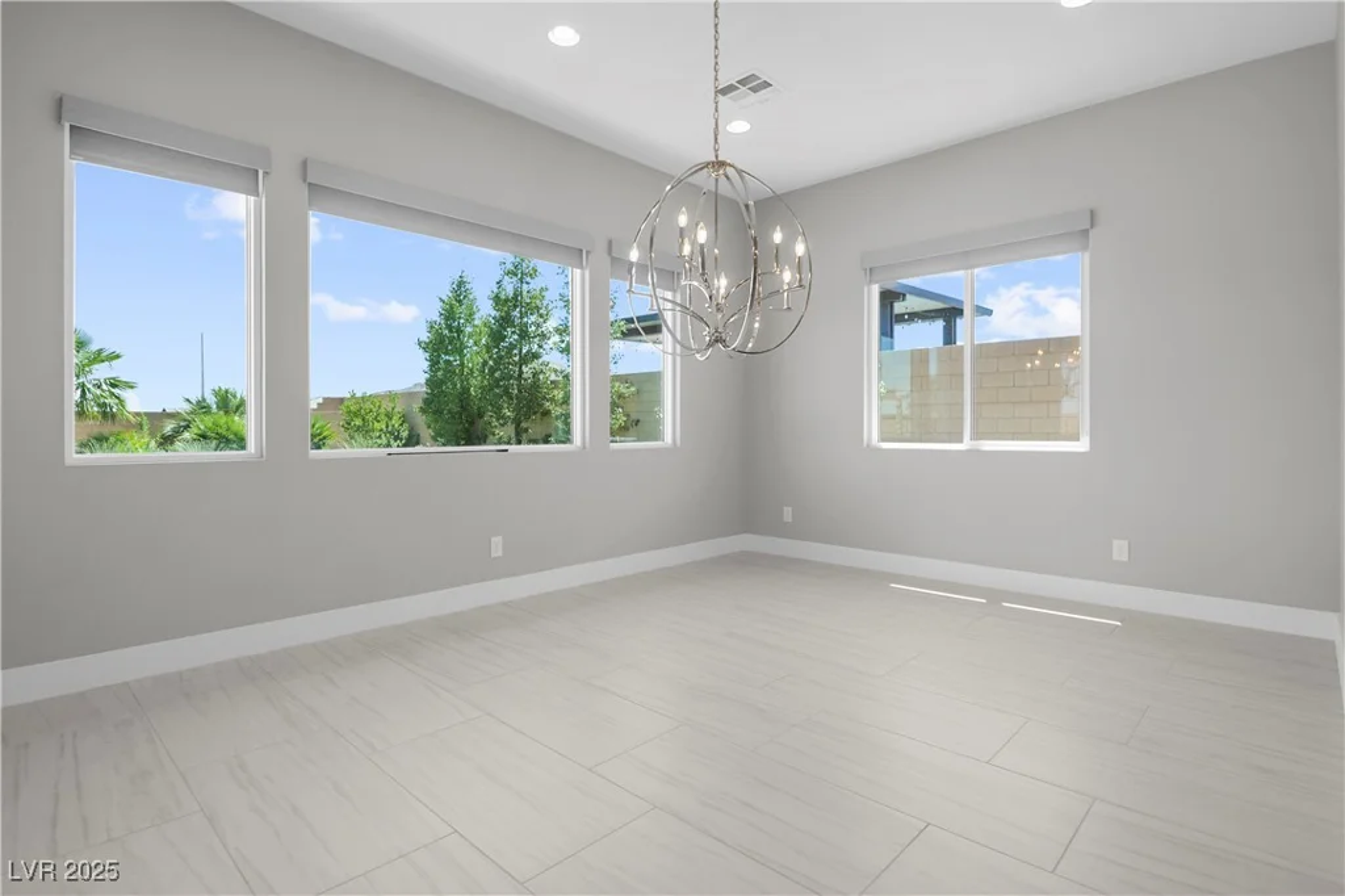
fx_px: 598
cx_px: 672
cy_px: 448
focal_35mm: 16
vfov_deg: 73.7
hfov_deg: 96.8
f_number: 5.6
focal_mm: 11
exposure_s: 1/100
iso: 640
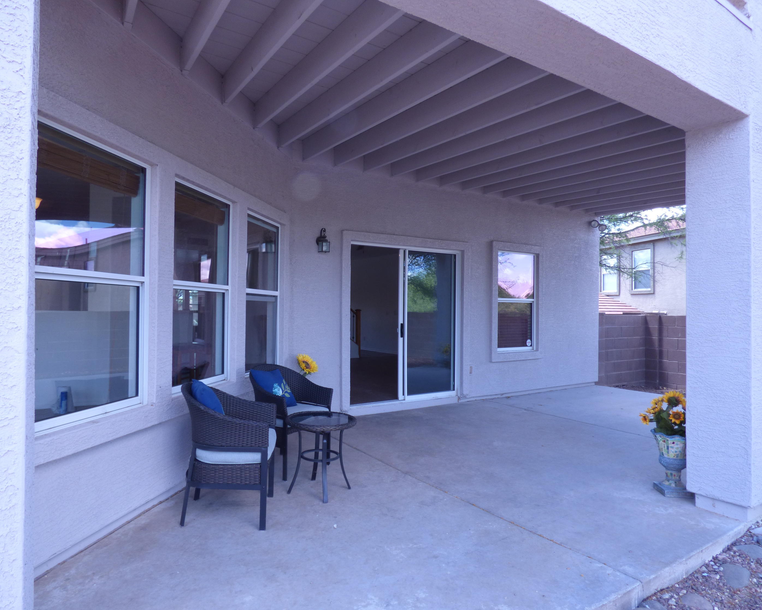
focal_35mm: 21
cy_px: 307
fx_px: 474
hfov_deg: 77.5
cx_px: 357
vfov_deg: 65.5
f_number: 3.5
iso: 100
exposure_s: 1/100
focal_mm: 3.58
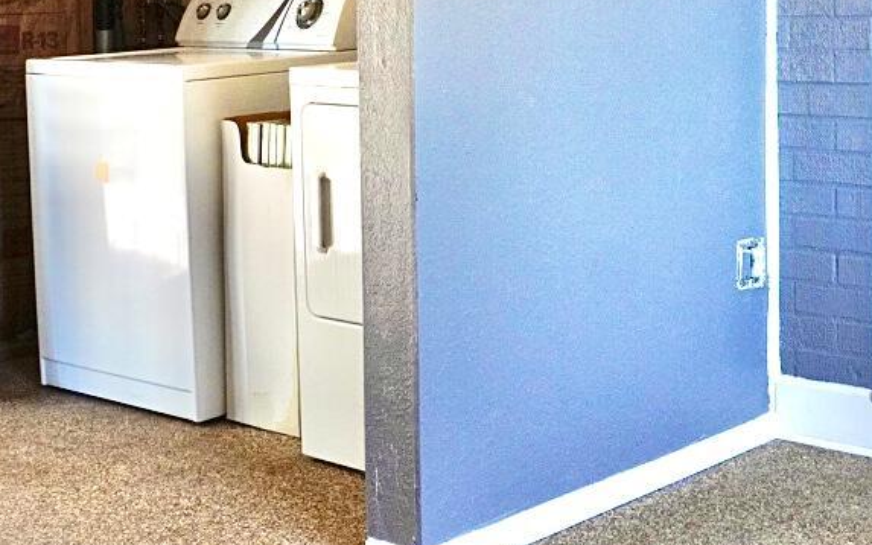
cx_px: 682
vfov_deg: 18.5
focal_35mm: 69
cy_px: 26
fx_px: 1640
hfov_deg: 29.2
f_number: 7.1
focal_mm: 16
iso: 1000
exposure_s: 1/50
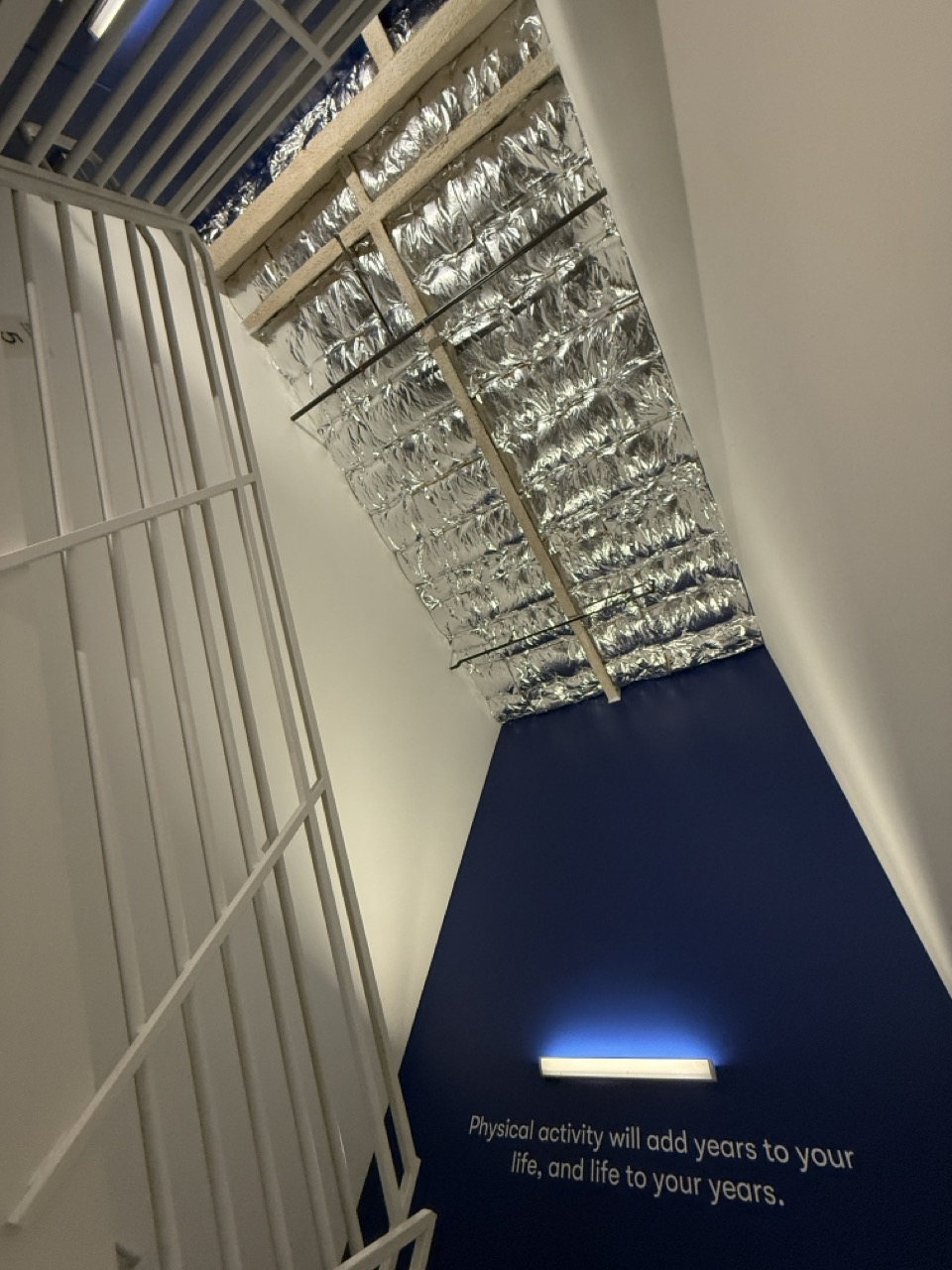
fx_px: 513
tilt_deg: +57.9
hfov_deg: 85.7
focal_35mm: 14
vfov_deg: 102.1
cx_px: 476
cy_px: 635
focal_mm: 2.22
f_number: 2.2
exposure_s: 1/62
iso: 320
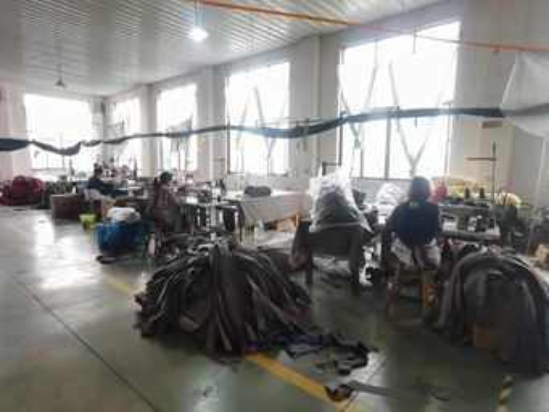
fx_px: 317
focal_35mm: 20
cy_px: 206
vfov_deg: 66.0
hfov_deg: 81.7
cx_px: 274
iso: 250
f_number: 2.2
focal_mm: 2.26
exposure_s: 1/50
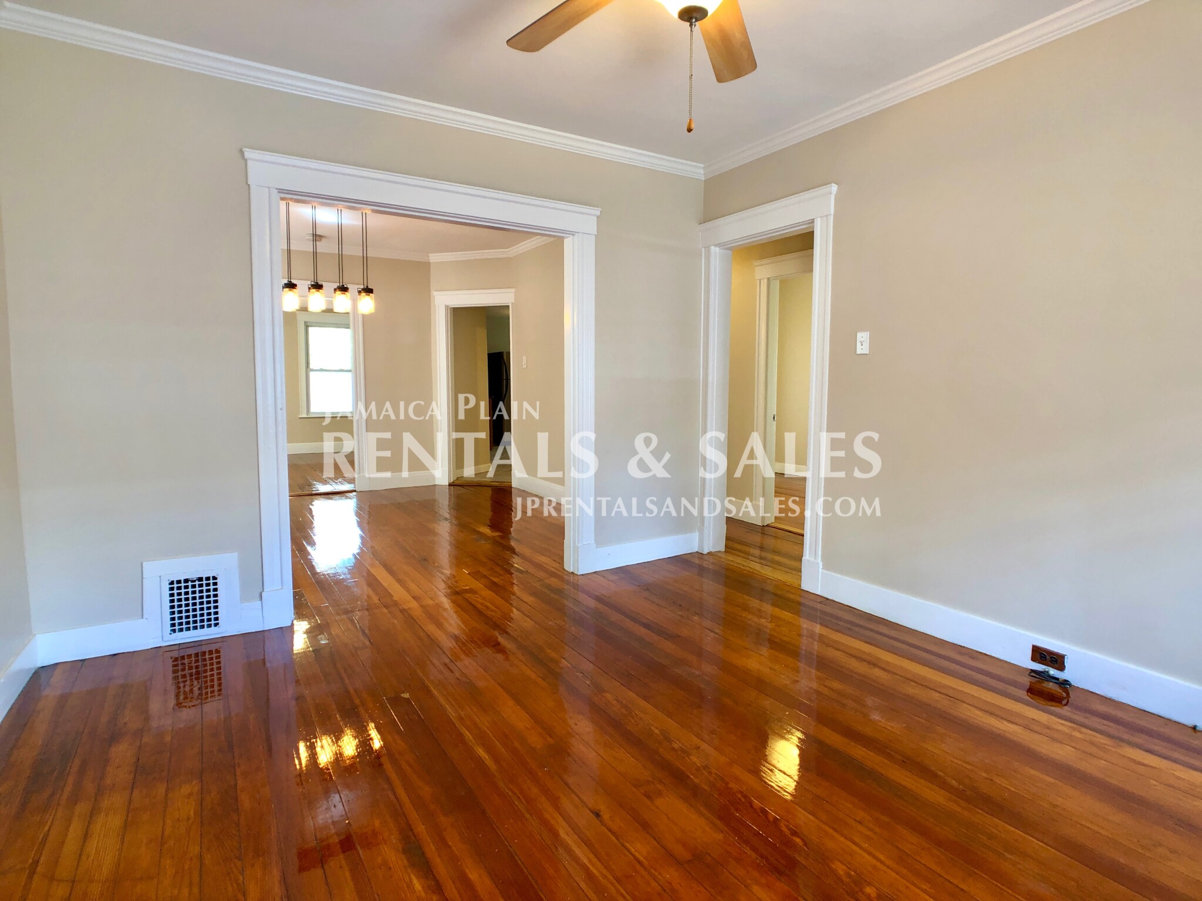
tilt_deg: -5.1
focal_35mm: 28
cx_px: 601
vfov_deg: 49.7
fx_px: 972
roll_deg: -0.2
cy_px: 450
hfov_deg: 63.4
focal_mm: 3.99
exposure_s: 1/30
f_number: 1.8
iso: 50
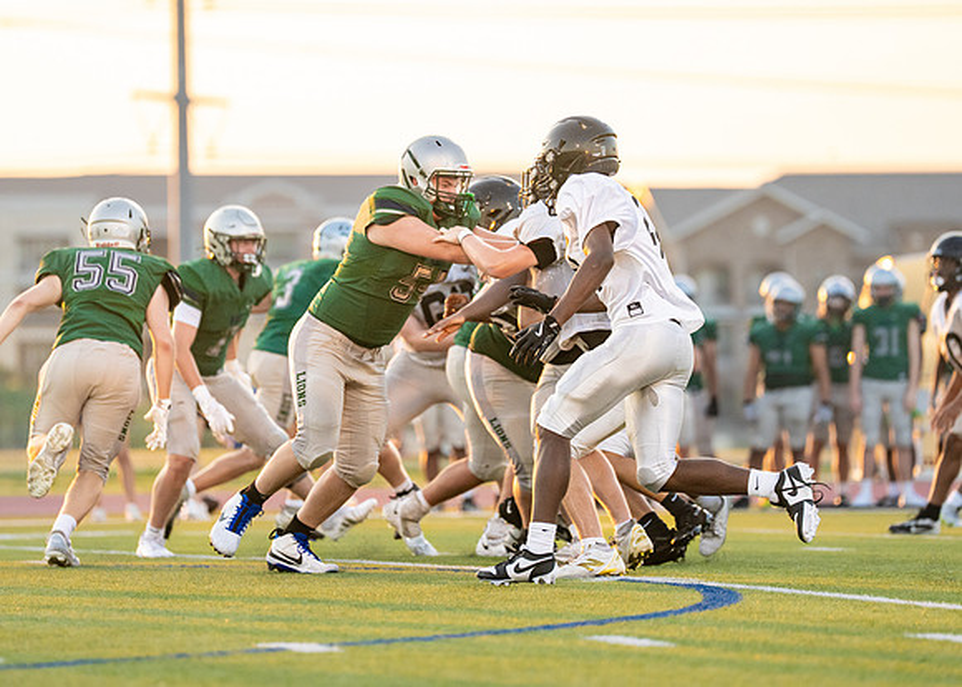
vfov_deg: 5.3
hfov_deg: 7.4
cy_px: 295
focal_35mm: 273
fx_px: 7444
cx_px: 472
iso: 1600
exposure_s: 1/2000
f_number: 3.2
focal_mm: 200
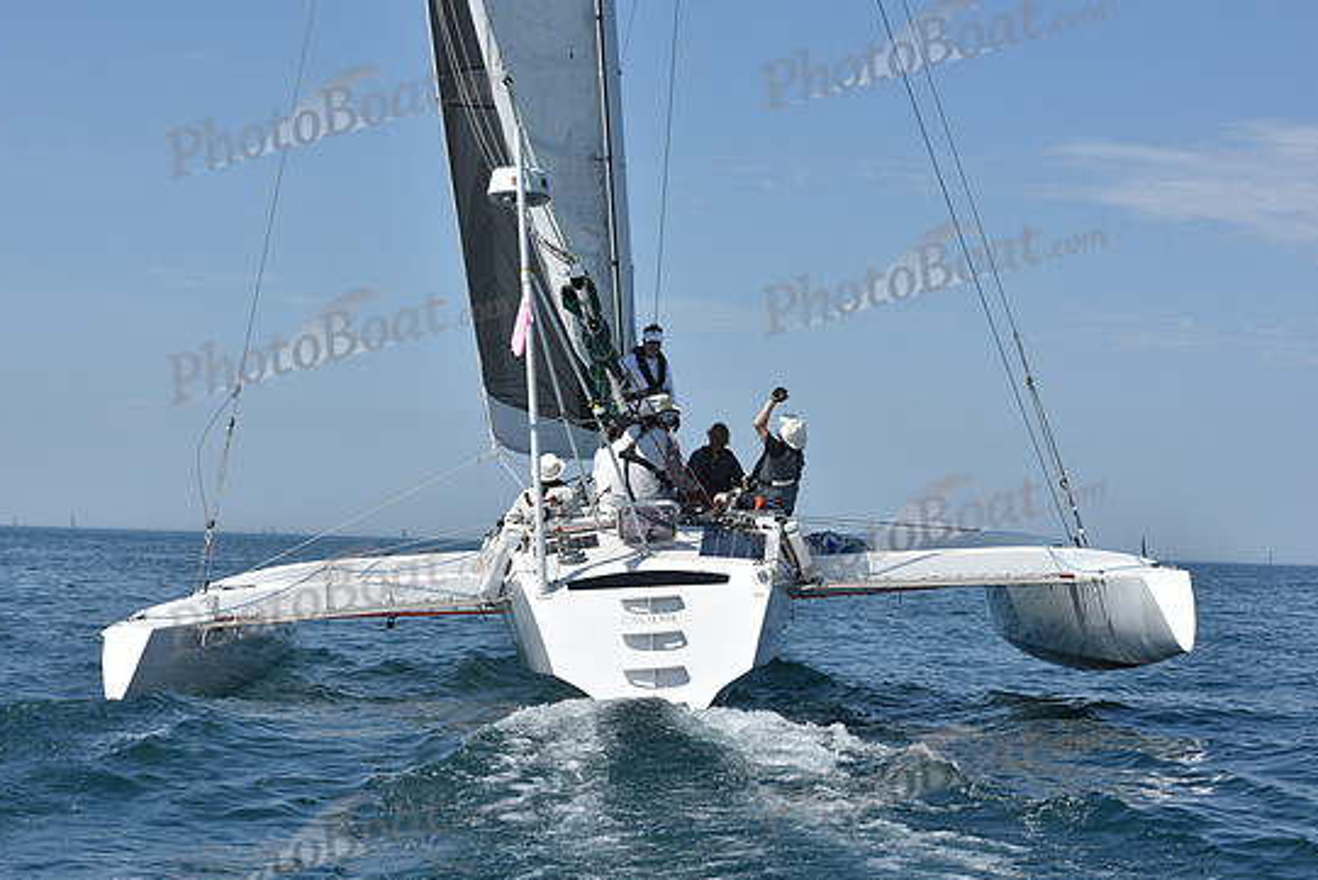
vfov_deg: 18.2
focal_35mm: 75
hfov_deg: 27.0
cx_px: 638
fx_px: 2746
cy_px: 433
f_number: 9
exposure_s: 1/1250
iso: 250
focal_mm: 70
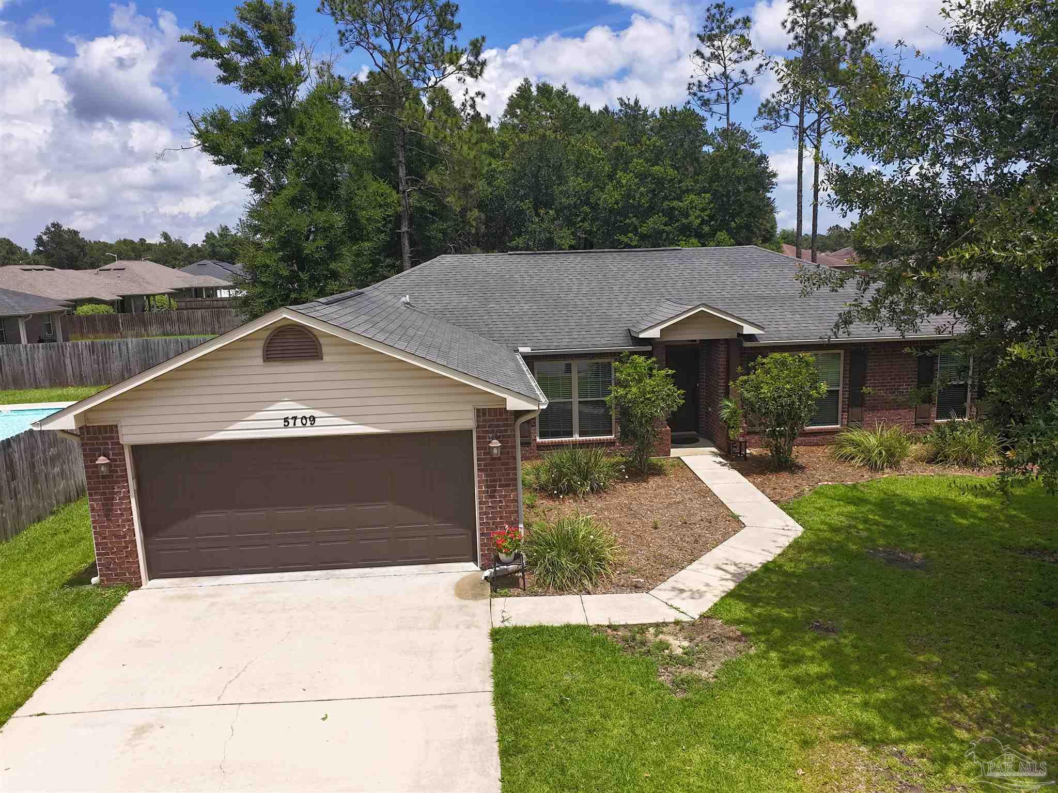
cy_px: 396
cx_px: 529
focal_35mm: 24
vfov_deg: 56.8
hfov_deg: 71.6
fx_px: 734
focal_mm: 4.55
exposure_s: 1/1000
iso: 110
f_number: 2.8
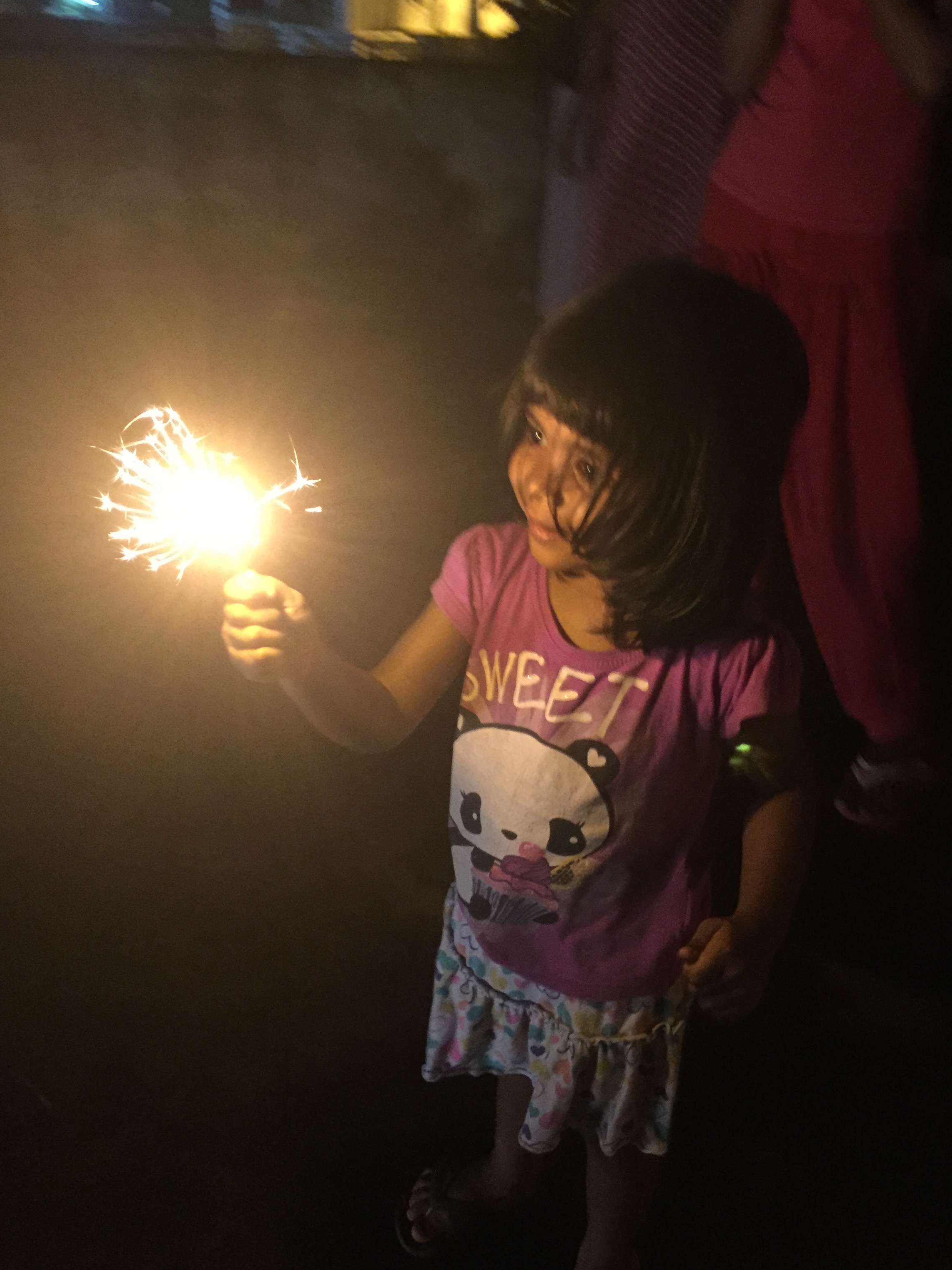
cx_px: 491
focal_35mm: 31
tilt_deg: -28.6
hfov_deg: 45.4
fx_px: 1137
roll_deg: -2.4
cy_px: 640
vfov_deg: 58.3
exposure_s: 1/17
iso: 500
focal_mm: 4.15
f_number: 2.2
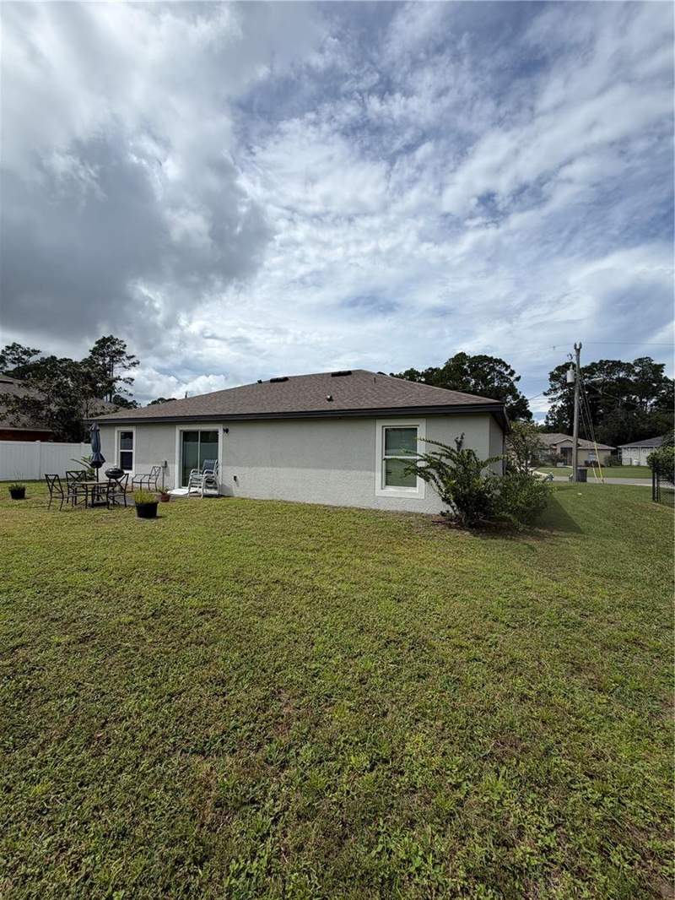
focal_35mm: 14
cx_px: 338
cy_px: 450
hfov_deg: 85.7
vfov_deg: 102.1
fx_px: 364
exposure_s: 1/1534
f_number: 2.2
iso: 20
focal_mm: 2.22
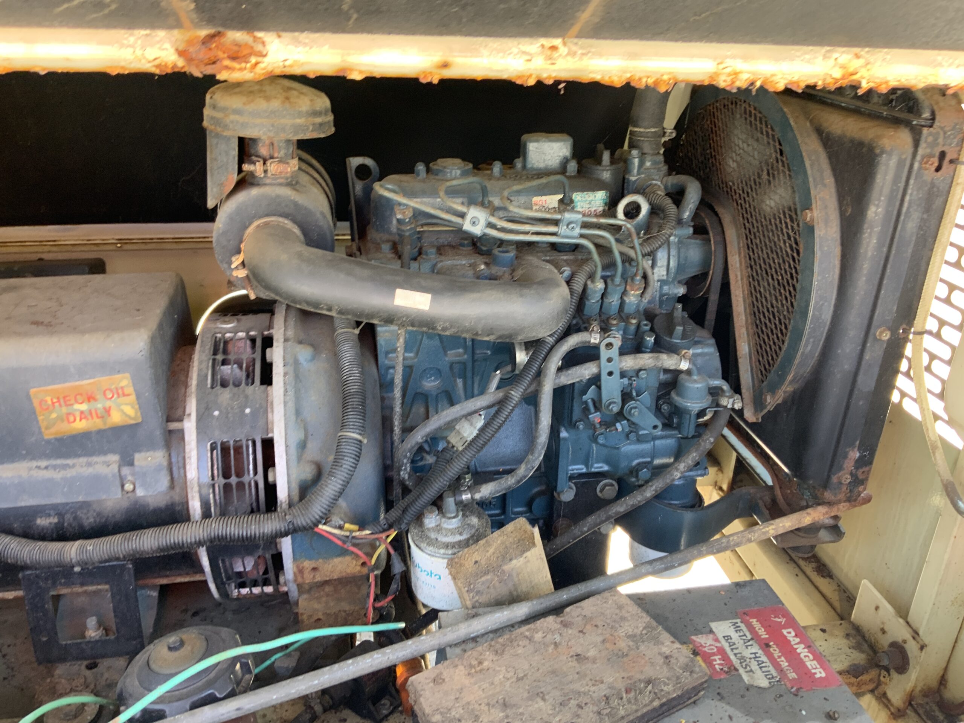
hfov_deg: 61.7
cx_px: 482
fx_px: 808
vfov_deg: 48.2
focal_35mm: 29
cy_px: 362
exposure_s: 1/88
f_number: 1.8
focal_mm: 3
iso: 64
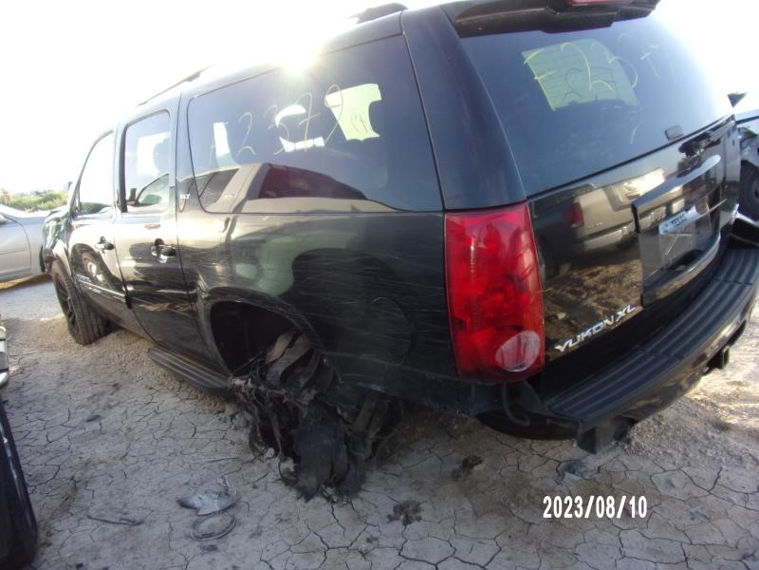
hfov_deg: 71.6
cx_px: 380
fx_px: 526
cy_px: 285
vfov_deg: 56.8
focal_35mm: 24
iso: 80
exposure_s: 1/150
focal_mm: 4.3
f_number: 3.3
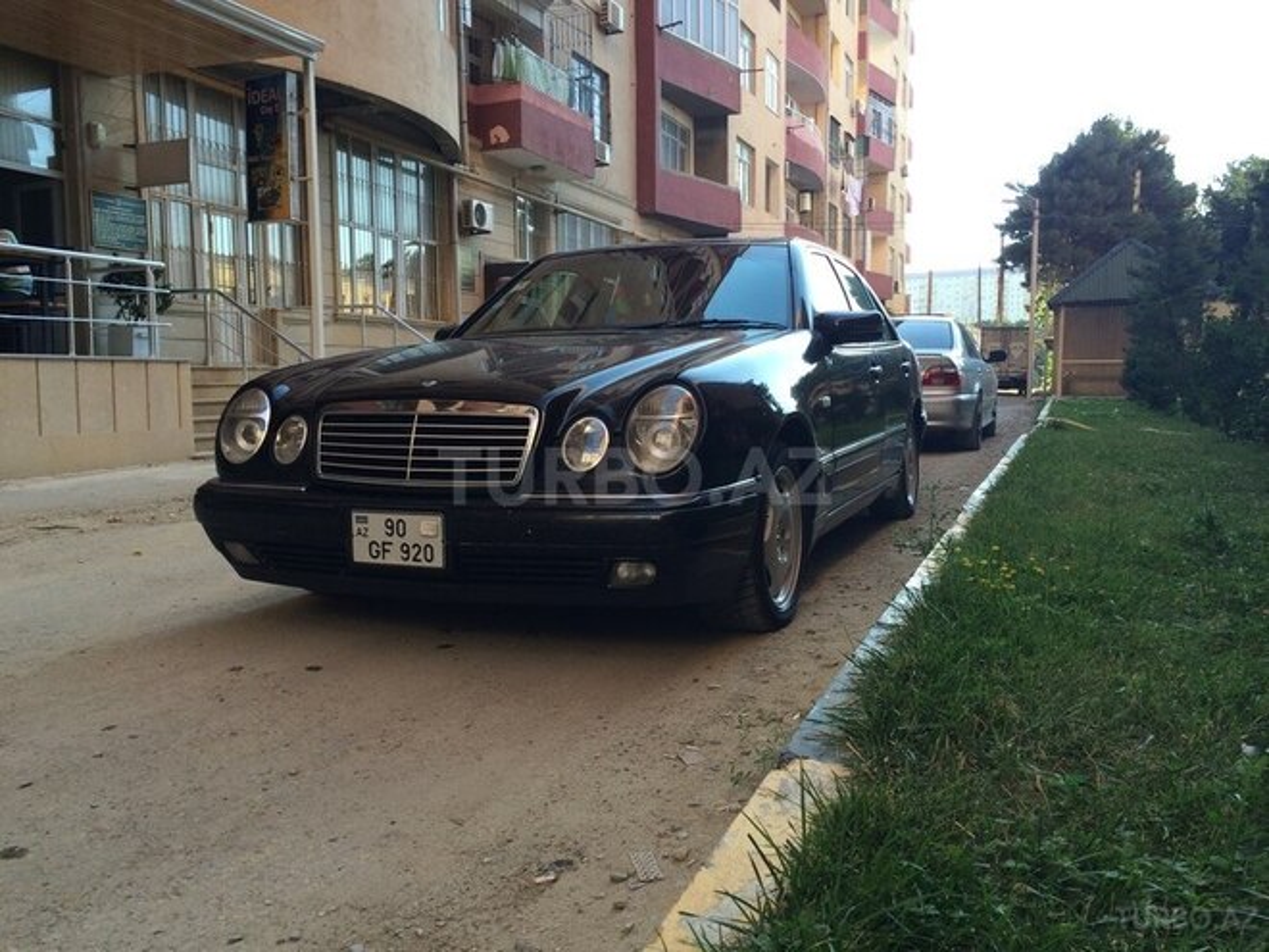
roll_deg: +1.0
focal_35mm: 29
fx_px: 1063
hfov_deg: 61.7
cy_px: 476
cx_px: 634
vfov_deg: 48.2
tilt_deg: -3.8
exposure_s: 1/218
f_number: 2.2
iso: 32
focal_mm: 4.15
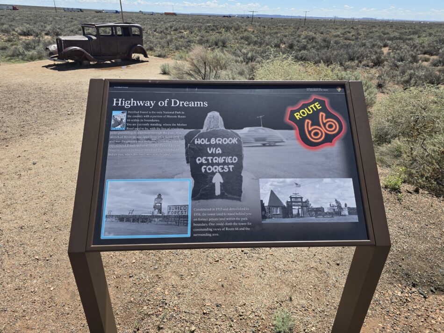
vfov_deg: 58.9
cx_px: 222
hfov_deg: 73.9
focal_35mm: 23
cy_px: 166
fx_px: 295
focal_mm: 6.3
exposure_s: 1/715
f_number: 1.7
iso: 12
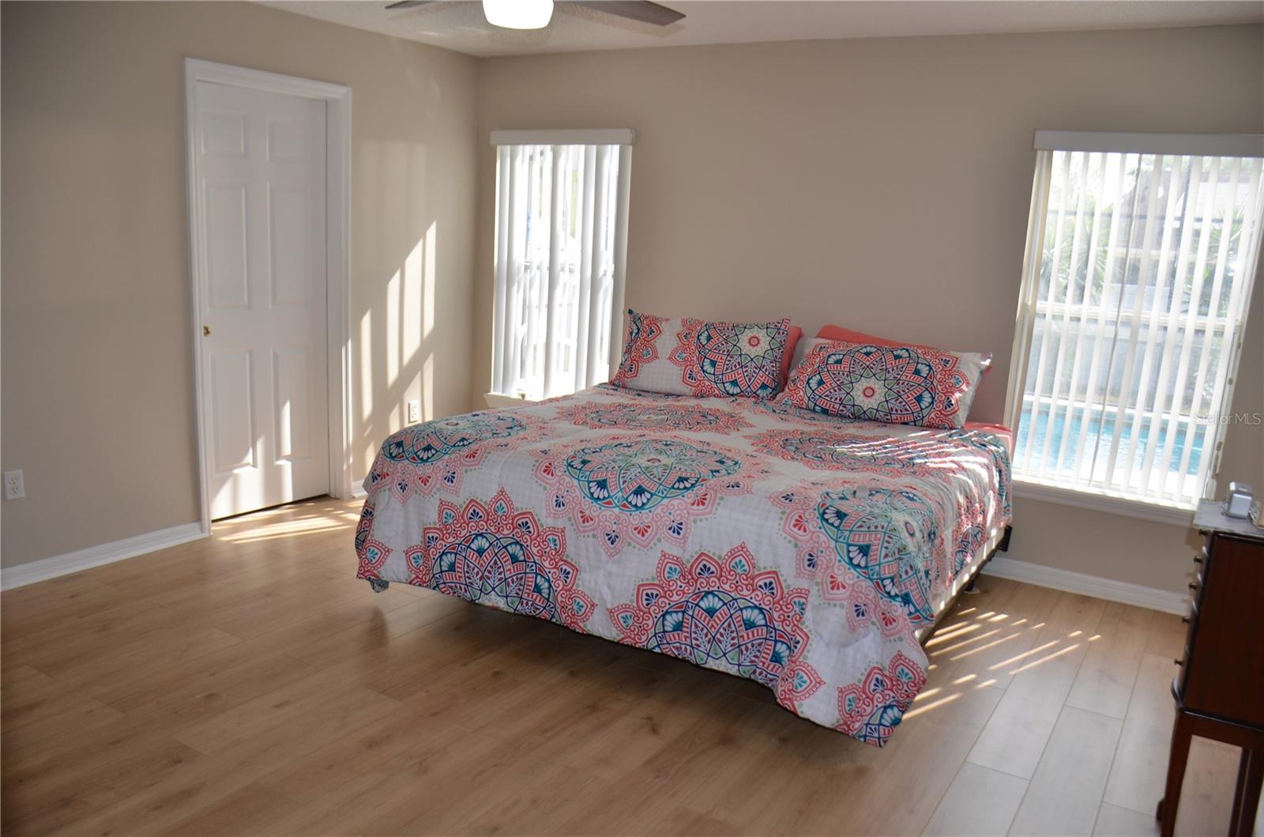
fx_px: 946
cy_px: 418
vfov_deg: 47.7
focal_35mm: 27
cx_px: 632
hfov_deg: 67.5
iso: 200
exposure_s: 1/200
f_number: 3.5
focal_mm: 18
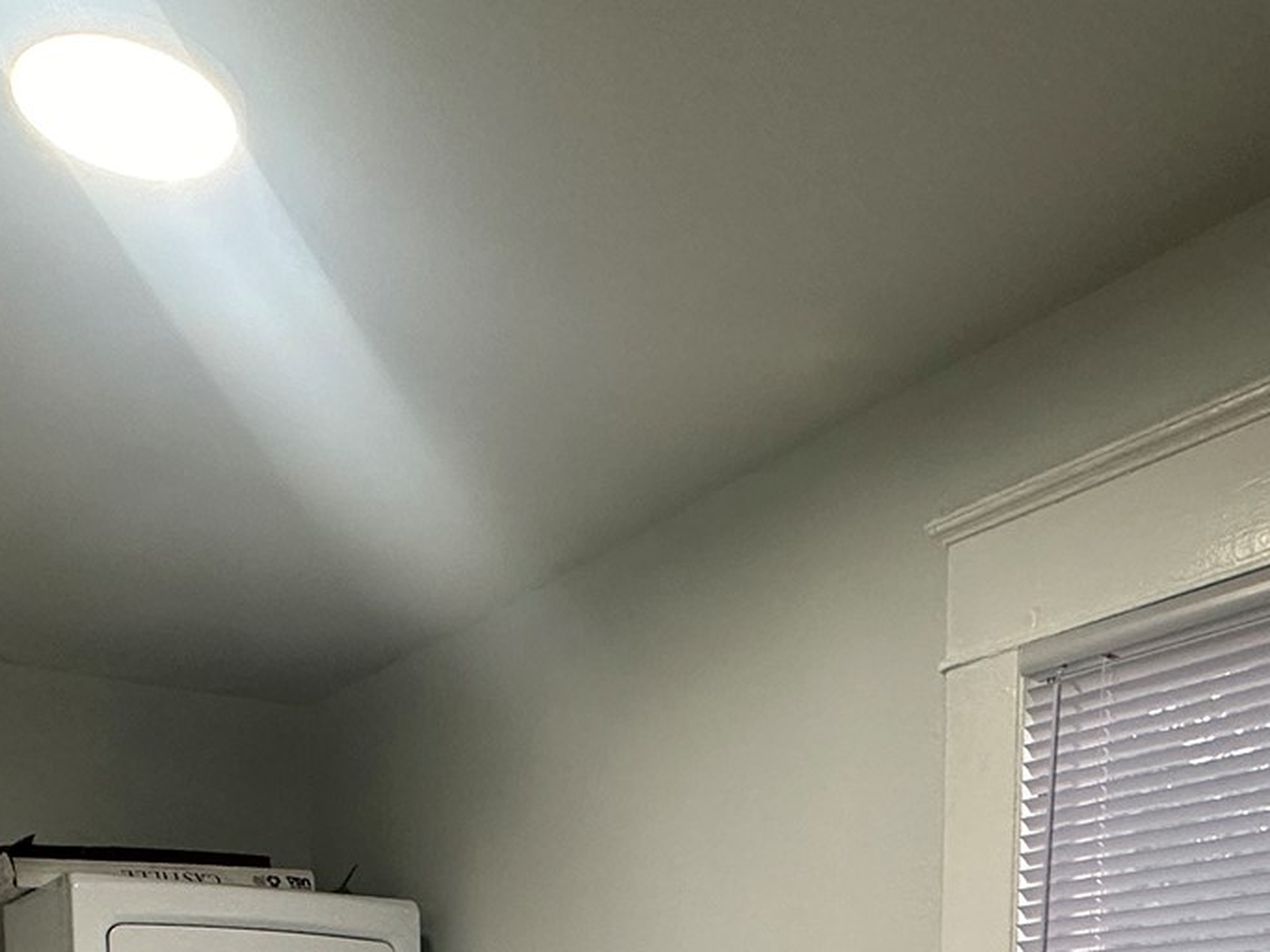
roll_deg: -1.7
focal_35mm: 42
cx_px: 749
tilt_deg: -5.6
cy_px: 1250
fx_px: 1541
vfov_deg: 28.1
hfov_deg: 44.6
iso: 250
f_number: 2.2
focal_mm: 2.22
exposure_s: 1/120
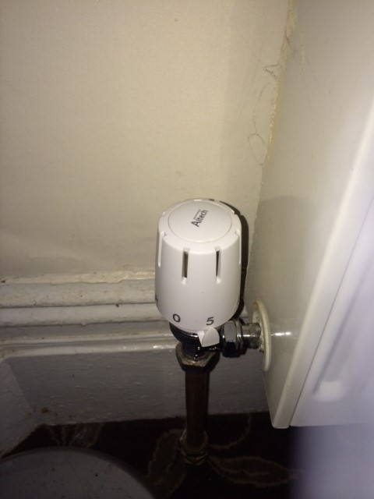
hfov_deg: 46.8
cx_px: 187
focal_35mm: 30
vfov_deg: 60.0
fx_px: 432
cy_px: 250
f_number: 2.2
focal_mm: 4.12
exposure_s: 1/145
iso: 32
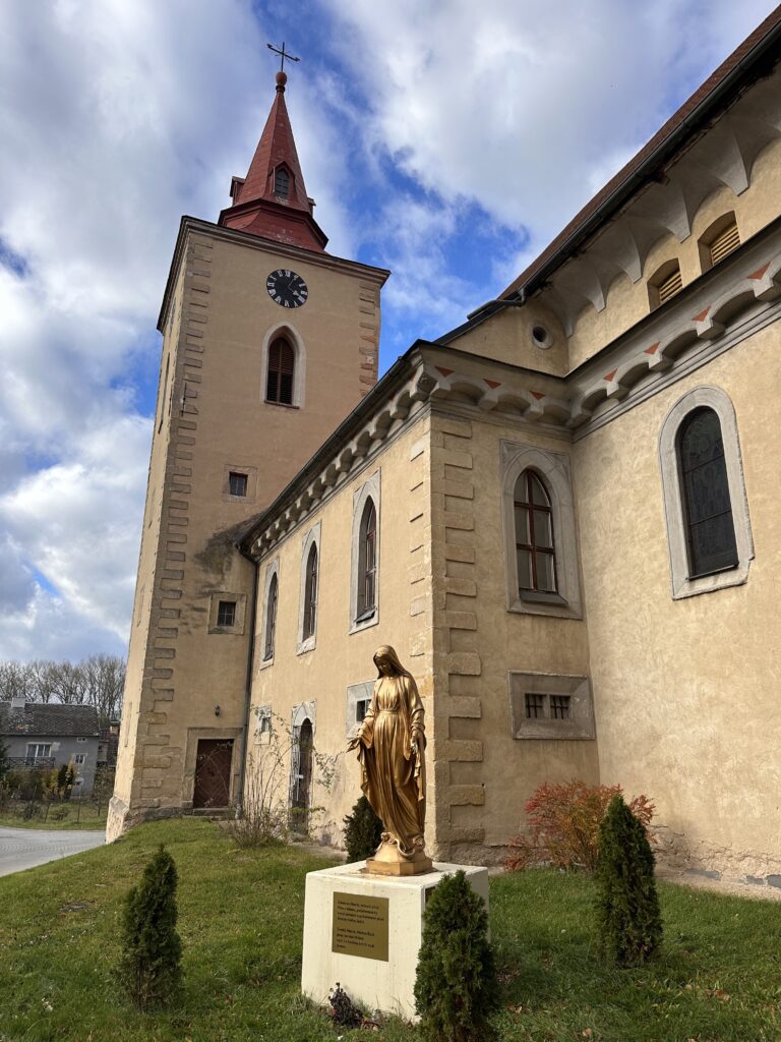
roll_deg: -0.6
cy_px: 521
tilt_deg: +17.2
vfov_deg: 71.6
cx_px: 390
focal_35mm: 24
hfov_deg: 56.8
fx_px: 722
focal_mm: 6.86
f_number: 1.78
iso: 80
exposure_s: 1/2591
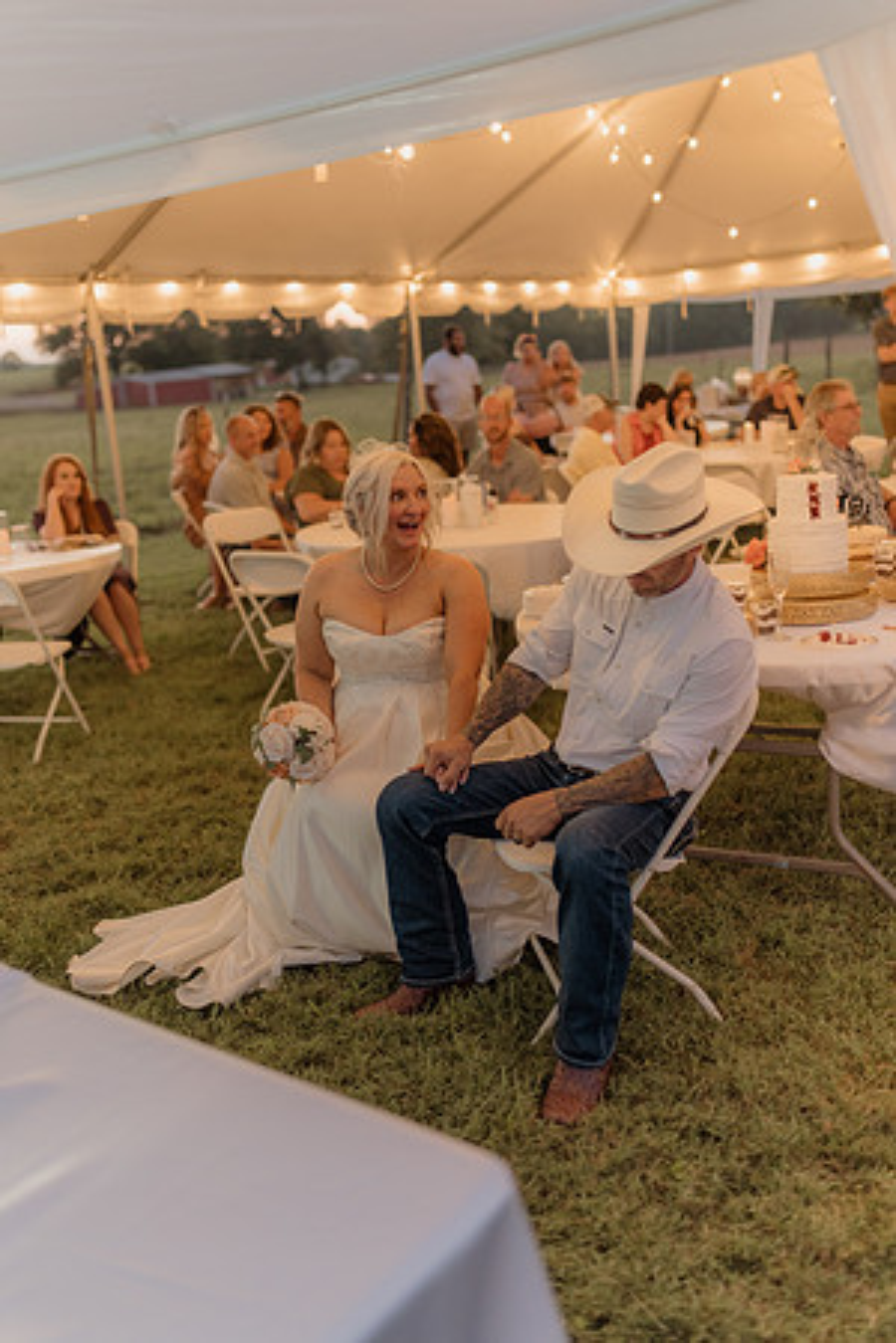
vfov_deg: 54.4
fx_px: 1307
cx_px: 448
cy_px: 672
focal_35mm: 35
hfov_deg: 37.9
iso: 500
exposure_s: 1/125
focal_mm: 35
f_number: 1.4
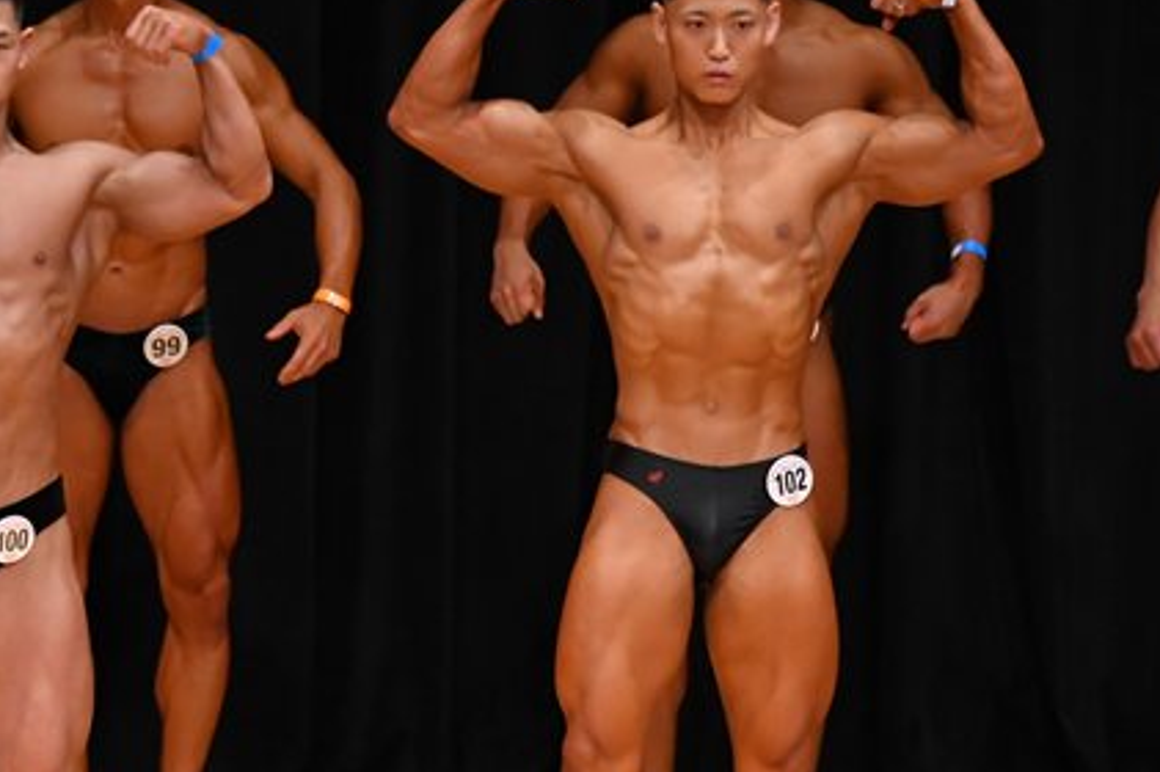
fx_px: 16001
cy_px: 496
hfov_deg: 4.2
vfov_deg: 2.8
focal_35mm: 497
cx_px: 269
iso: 3200
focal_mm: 180
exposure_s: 1/400
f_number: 5.6
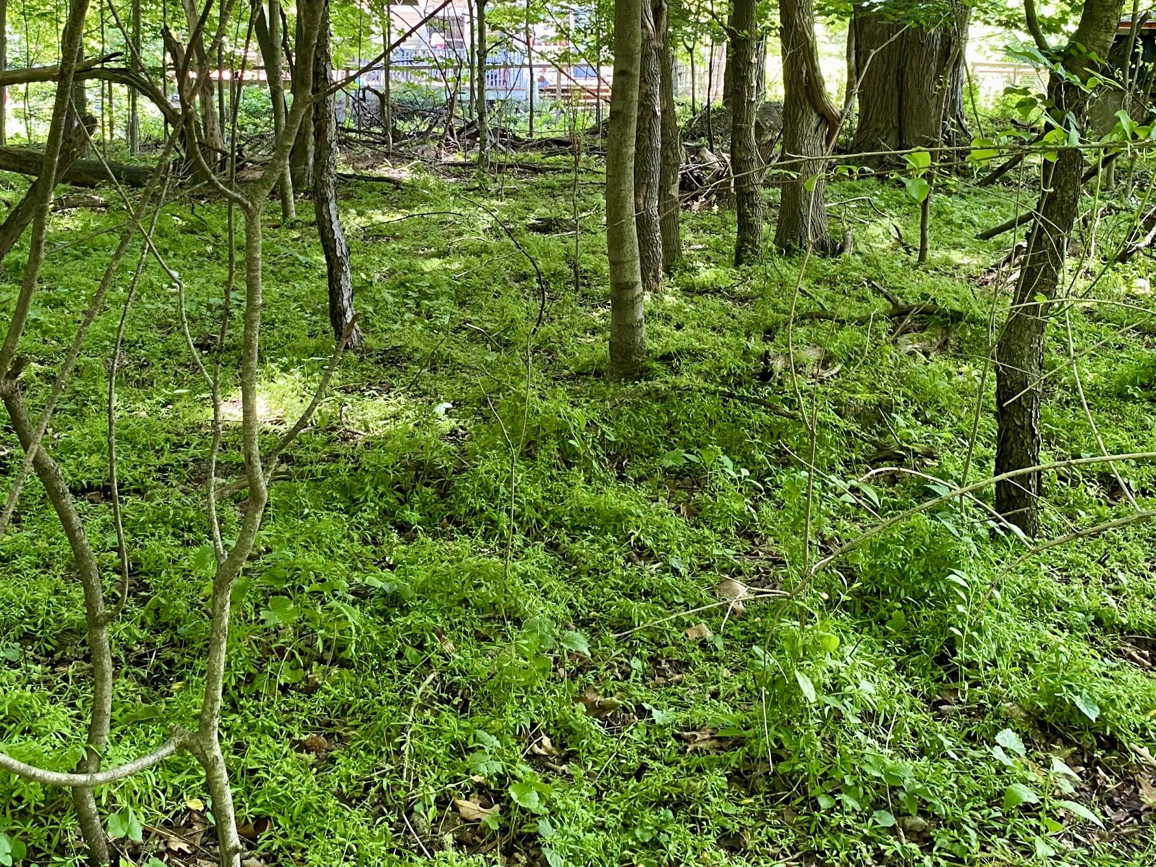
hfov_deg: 43.8
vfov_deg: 32.7
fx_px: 1436
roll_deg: -0.1
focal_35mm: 43
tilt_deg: -6.3
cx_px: 547
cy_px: 180
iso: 125
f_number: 1.8
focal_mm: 4.25
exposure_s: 1/74
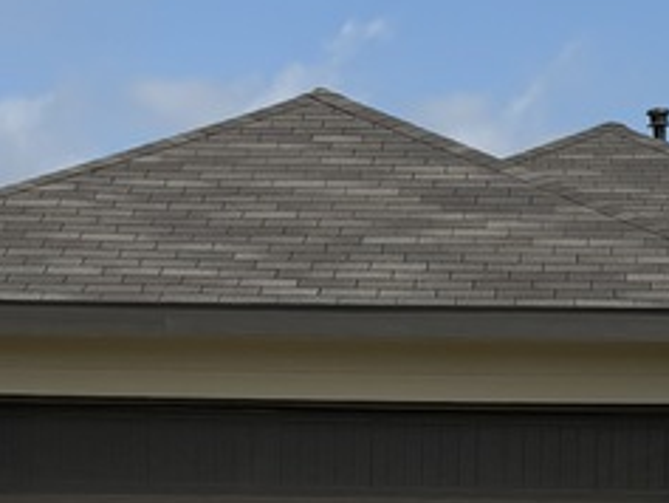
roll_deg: -0.2
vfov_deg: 9.1
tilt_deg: -4.0
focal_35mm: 158
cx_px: 480
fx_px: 3055
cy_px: 780
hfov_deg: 12.5
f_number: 1.6
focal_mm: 5.96
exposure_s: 1/5076
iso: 50
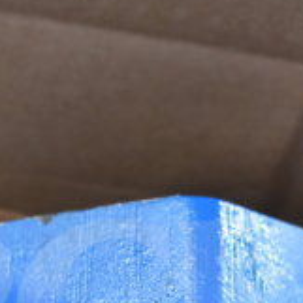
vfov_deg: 11.8
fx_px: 1436
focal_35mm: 145
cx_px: 60
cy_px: 370
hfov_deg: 12.0
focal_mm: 30
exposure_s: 1/50
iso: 1600
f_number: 4.2
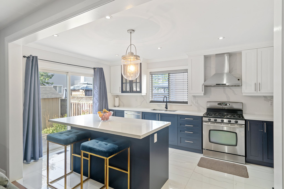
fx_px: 150
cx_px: 142
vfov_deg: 64.5
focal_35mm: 19
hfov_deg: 86.9
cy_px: 94
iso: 320
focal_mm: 19
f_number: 7.1
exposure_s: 1/6
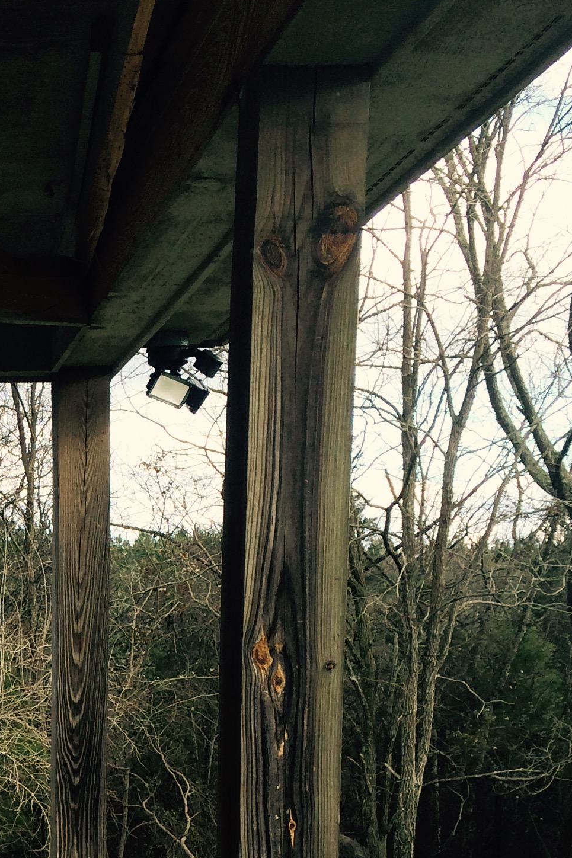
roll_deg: +1.7
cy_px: 906
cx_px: -106
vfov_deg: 27.5
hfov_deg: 19.0
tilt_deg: -10.0
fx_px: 1621
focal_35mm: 68
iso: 32
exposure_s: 1/321
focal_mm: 4.15
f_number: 2.2
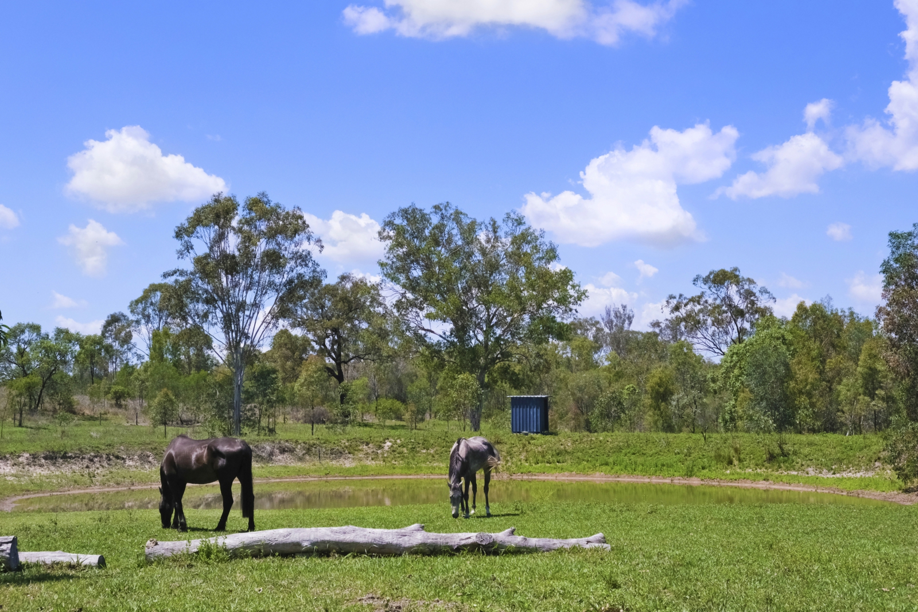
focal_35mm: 45
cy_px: 306
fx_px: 1147
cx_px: 459
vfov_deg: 29.9
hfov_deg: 43.6
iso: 1600
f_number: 10
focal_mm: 30.2
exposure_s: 1/3000
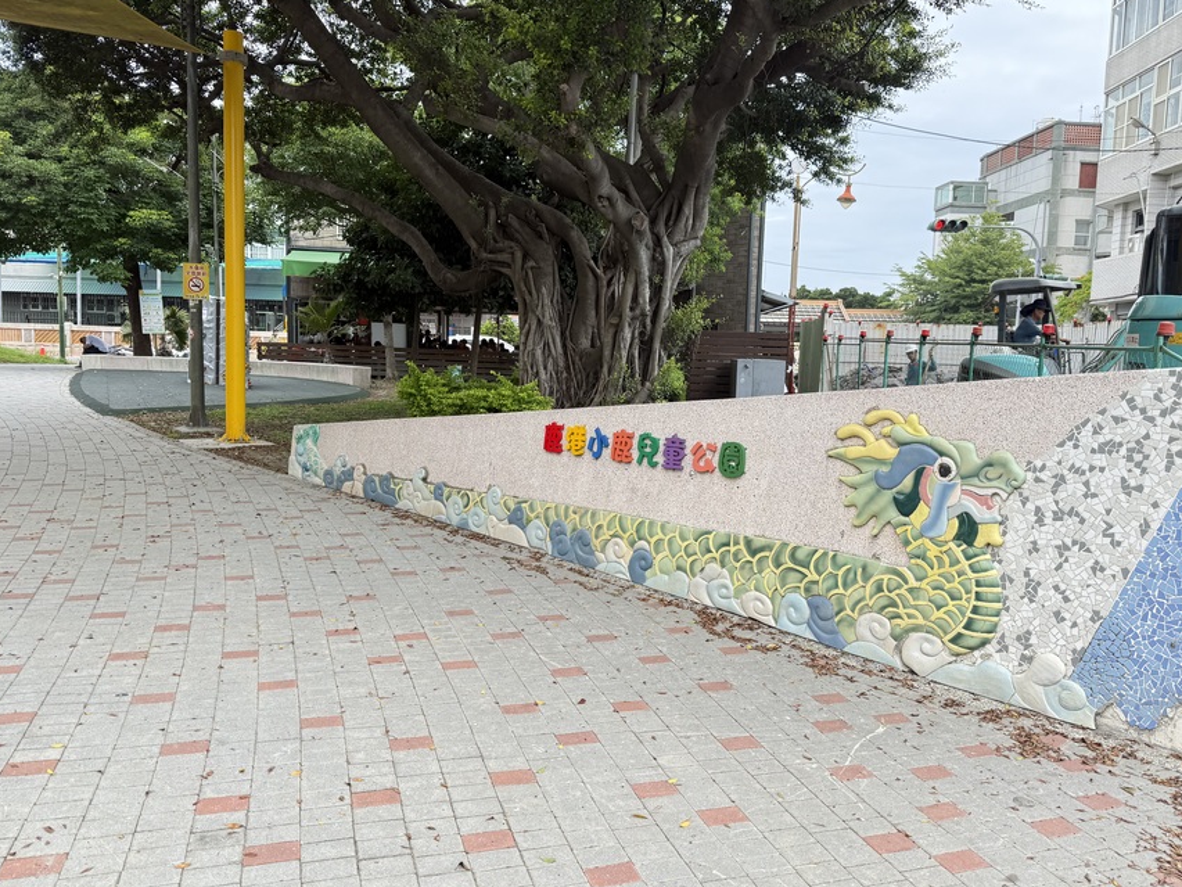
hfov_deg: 65.2
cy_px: 441
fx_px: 922
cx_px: 633
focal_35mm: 27
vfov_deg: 51.4
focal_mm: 6.76
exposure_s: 1/1139
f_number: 1.78
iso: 80
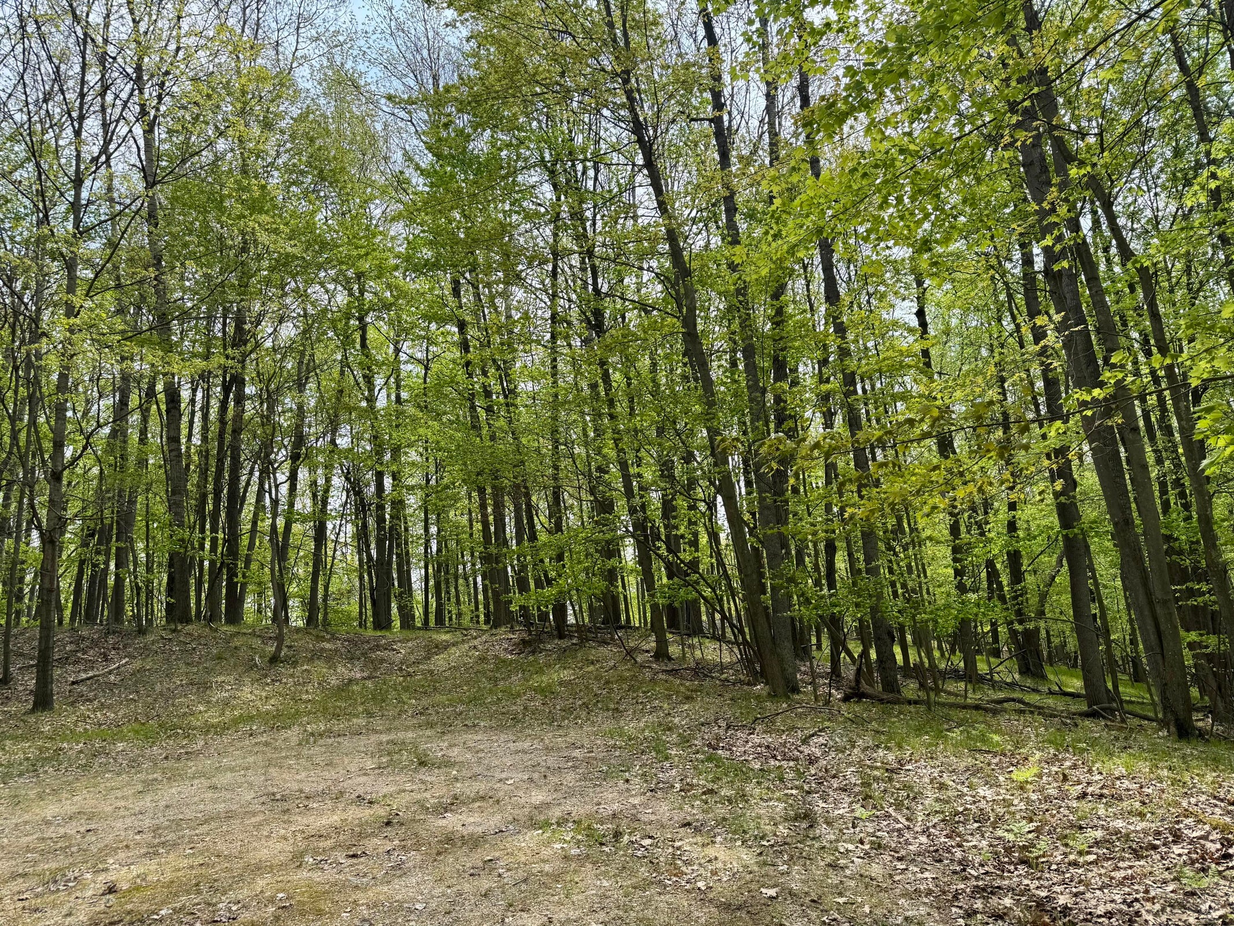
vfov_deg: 56.8
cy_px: 463
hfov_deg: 71.6
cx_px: 617
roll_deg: +5.6
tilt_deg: +12.2
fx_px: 856
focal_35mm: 24
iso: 80
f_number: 1.78
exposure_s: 1/1678
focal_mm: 6.76
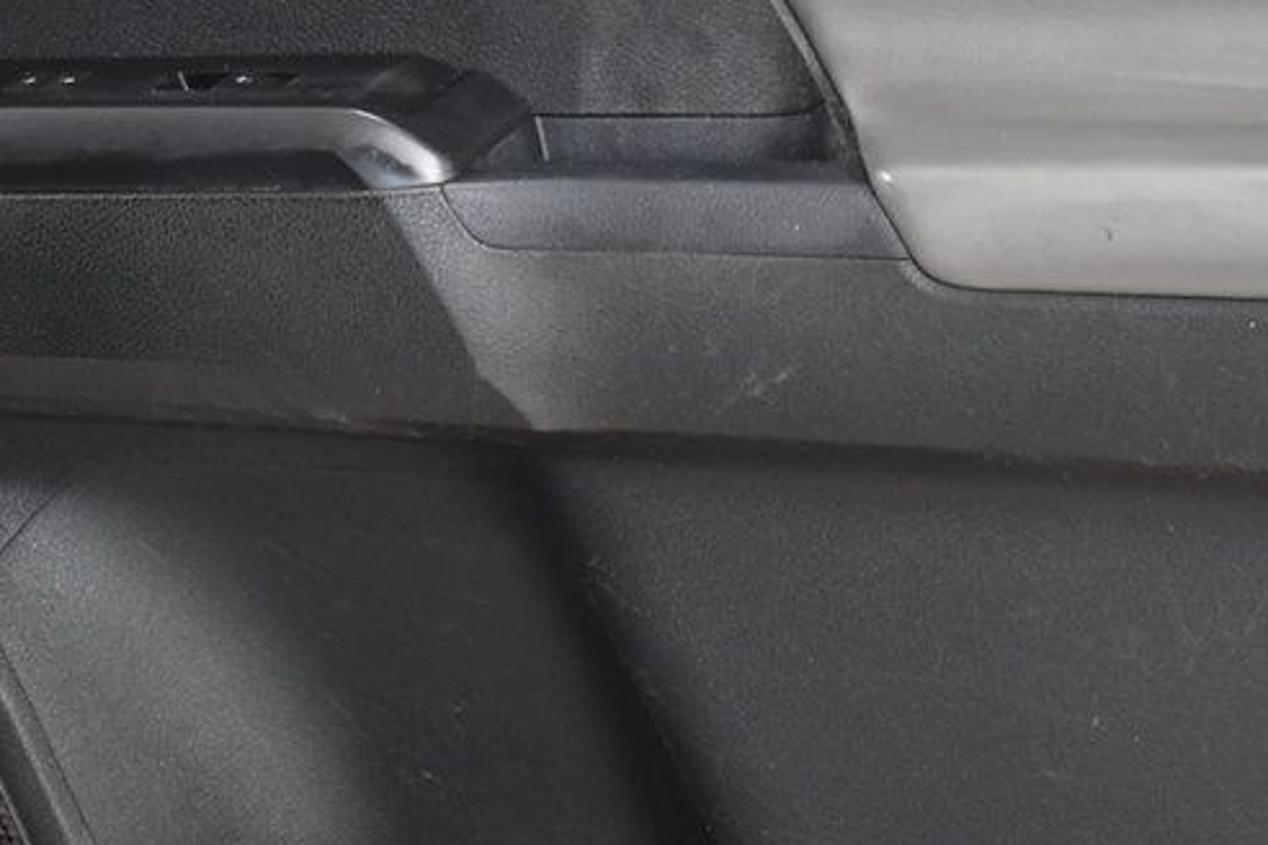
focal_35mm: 156
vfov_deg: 8.8
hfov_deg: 13.2
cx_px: 675
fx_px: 5494
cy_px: 202
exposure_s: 1/100
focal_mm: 50
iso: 2500
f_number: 4.8
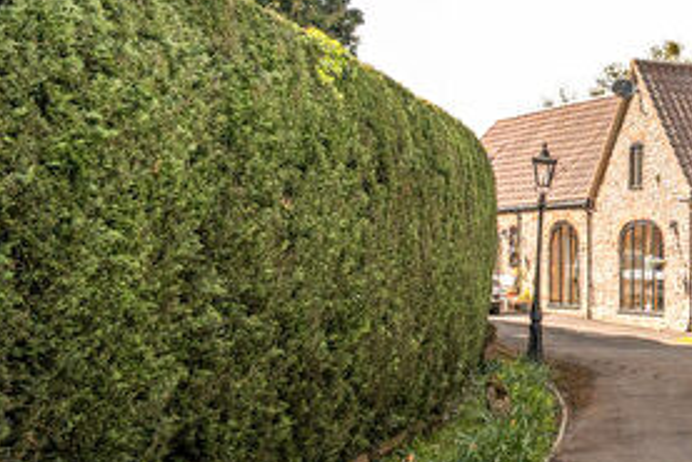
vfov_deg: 15.9
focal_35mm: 86
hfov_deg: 21.6
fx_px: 1654
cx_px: 872
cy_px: 224
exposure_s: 1/640
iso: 400
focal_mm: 23
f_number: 8
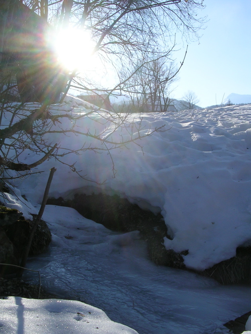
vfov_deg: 49.0
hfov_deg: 37.7
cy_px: 167
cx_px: 126
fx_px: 367
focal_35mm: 38
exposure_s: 1/434
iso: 50
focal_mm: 5.8
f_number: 5.6
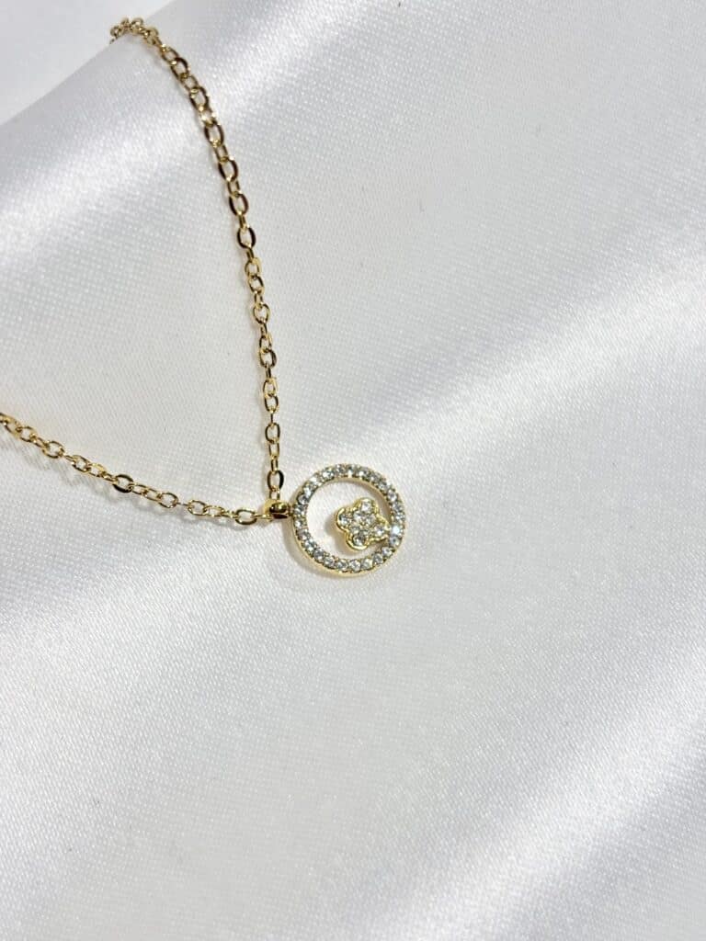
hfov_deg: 28.0
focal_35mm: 52
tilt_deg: -56.2
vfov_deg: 36.8
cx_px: 353
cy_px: 470
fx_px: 1414
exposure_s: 1/332
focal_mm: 5.96
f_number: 1.6
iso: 32
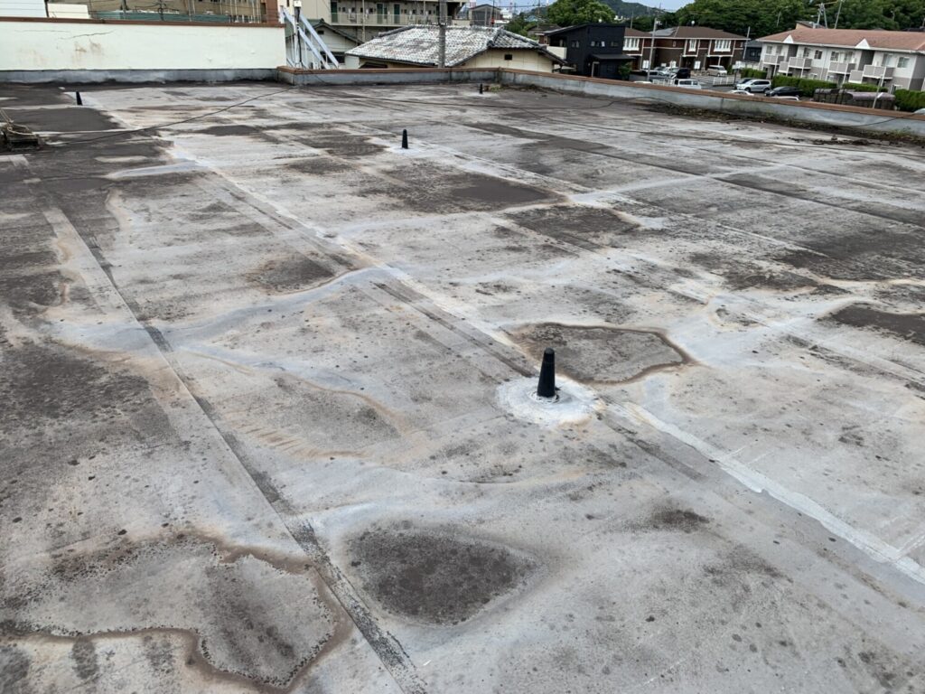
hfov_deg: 67.3
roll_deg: -2.1
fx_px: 695
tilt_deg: -22.8
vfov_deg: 53.1
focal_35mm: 26
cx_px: 462
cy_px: 347
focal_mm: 4.25
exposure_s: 1/1427
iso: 25
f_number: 1.8
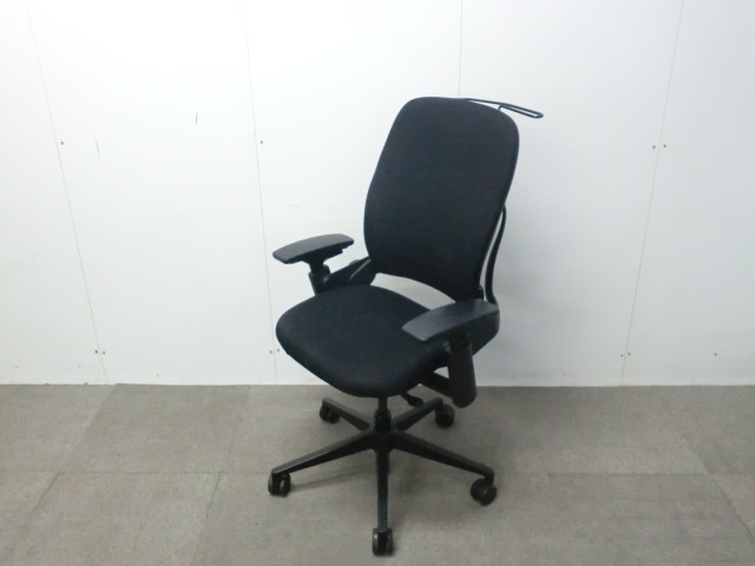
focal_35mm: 32
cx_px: 378
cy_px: 283
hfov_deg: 56.8
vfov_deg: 44.2
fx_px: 698
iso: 800
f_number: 3.5
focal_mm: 5.8
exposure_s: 1/40
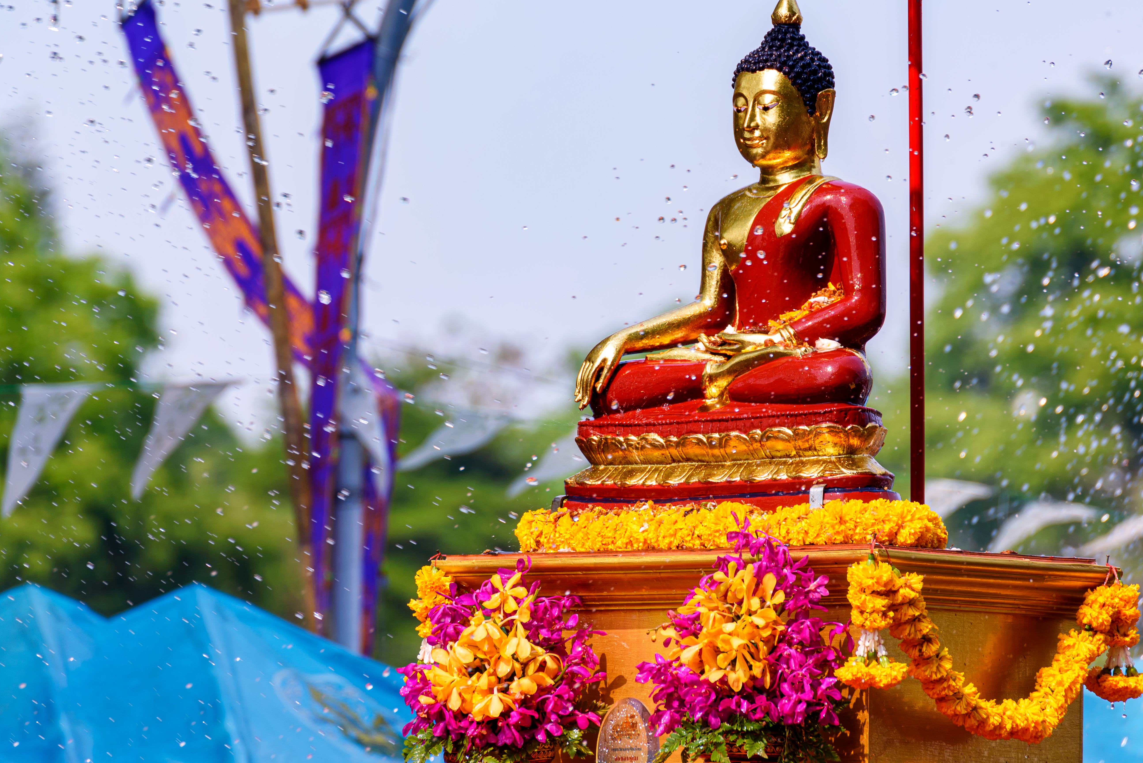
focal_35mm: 347
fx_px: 11021
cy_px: 374
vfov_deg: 4.0
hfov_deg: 5.9
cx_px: 644
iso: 140
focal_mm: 300
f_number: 8
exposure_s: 1/400
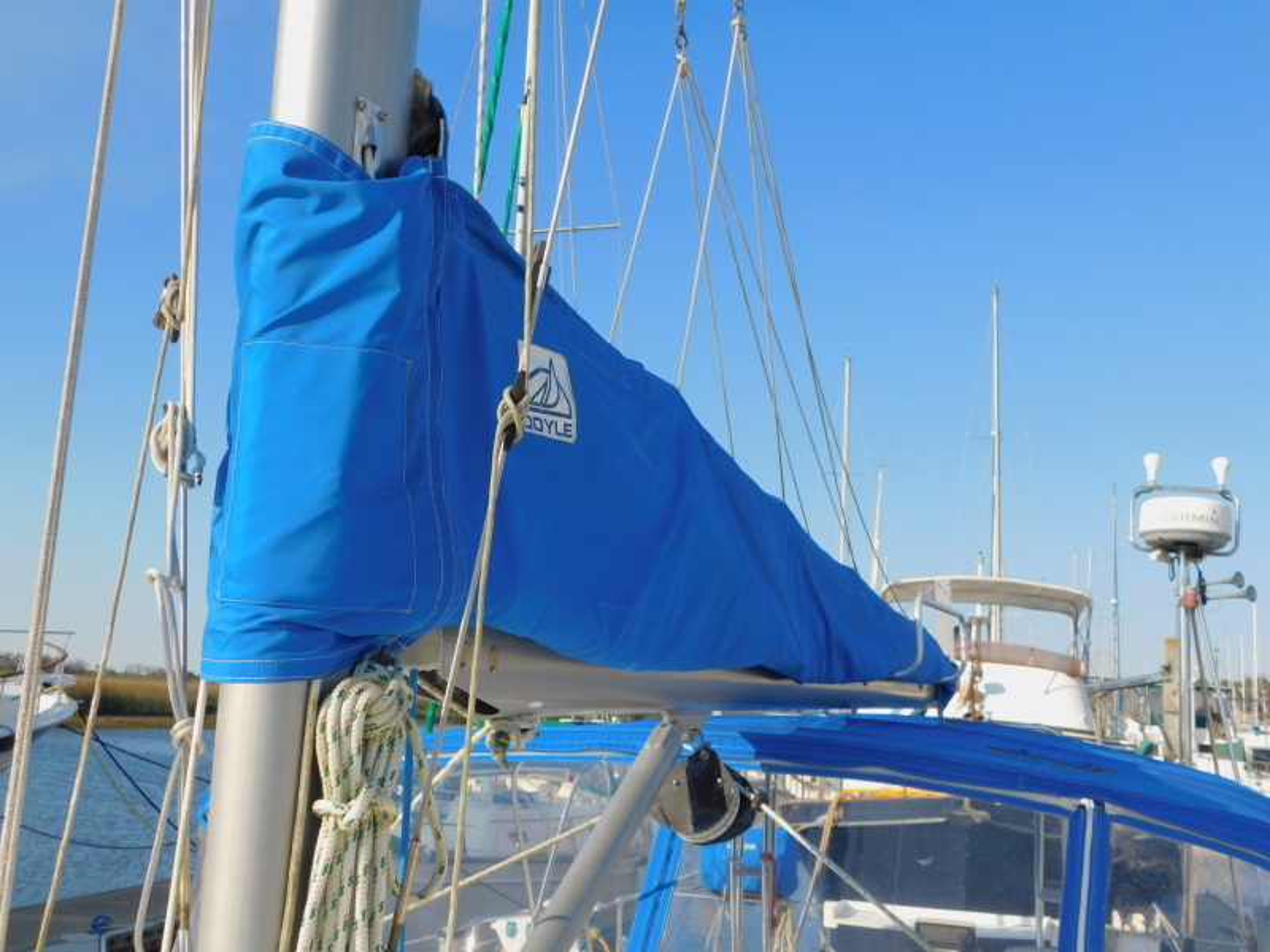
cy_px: 476
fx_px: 1468
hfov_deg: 46.8
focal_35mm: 40
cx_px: 635
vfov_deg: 36.0
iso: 125
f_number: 3.6
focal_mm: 7.1
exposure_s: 1/1000
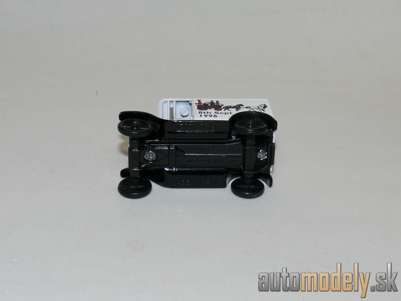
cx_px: 200
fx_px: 707
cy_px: 150
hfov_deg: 31.7
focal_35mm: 61
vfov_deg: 24.0
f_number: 4
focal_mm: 10.2
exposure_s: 1/30
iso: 100
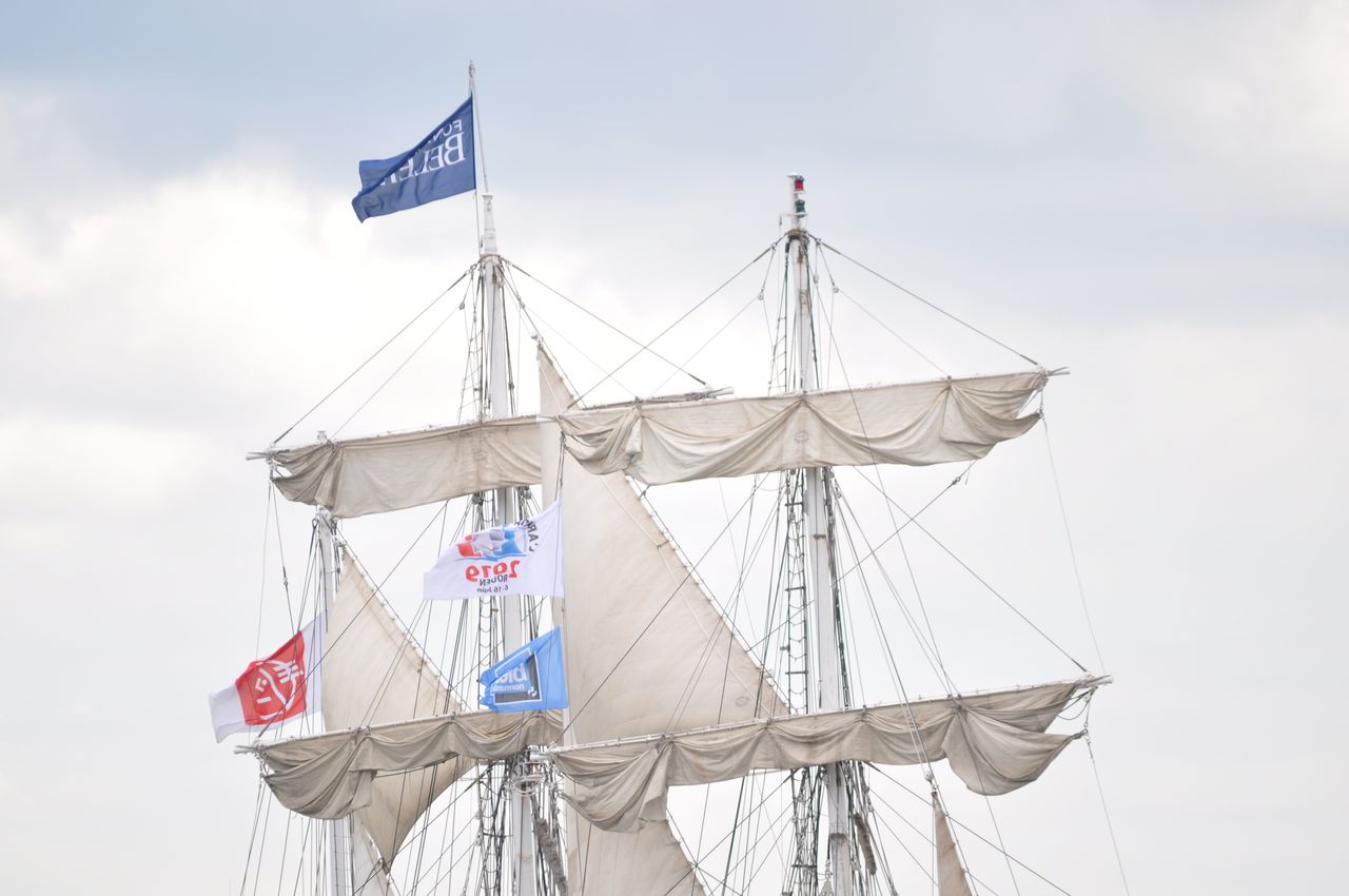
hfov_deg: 2.8
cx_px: 674
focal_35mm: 750
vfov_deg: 1.8
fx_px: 28068
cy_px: 448
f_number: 7.1
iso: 200
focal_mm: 500
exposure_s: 1/250
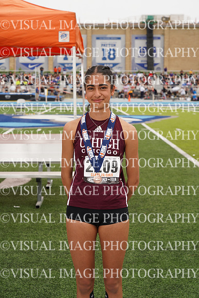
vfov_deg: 28.1
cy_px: 149
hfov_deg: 18.9
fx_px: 597
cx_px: 100
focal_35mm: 72
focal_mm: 72
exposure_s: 1/200
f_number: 8
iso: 100
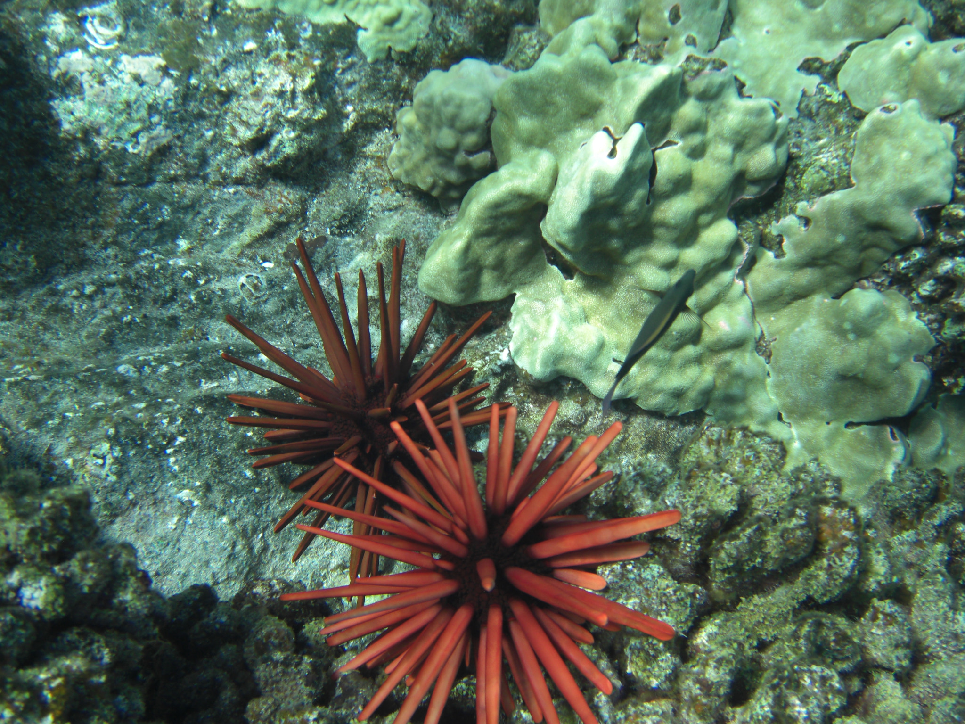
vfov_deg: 37.7
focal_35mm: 38
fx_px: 1059
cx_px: 482
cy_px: 362
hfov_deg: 49.0
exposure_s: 1/250
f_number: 2.8
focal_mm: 7.9
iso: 80
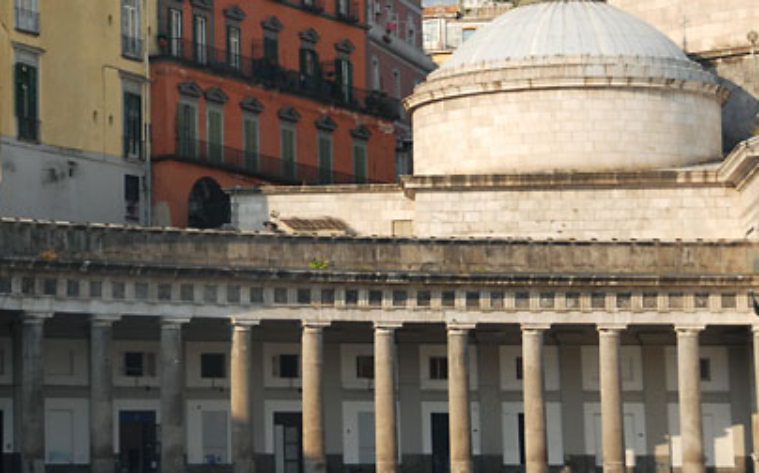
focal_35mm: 153
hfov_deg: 13.7
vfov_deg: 8.6
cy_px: 145
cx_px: 201
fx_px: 3159
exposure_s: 1/125
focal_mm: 65
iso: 100
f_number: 5
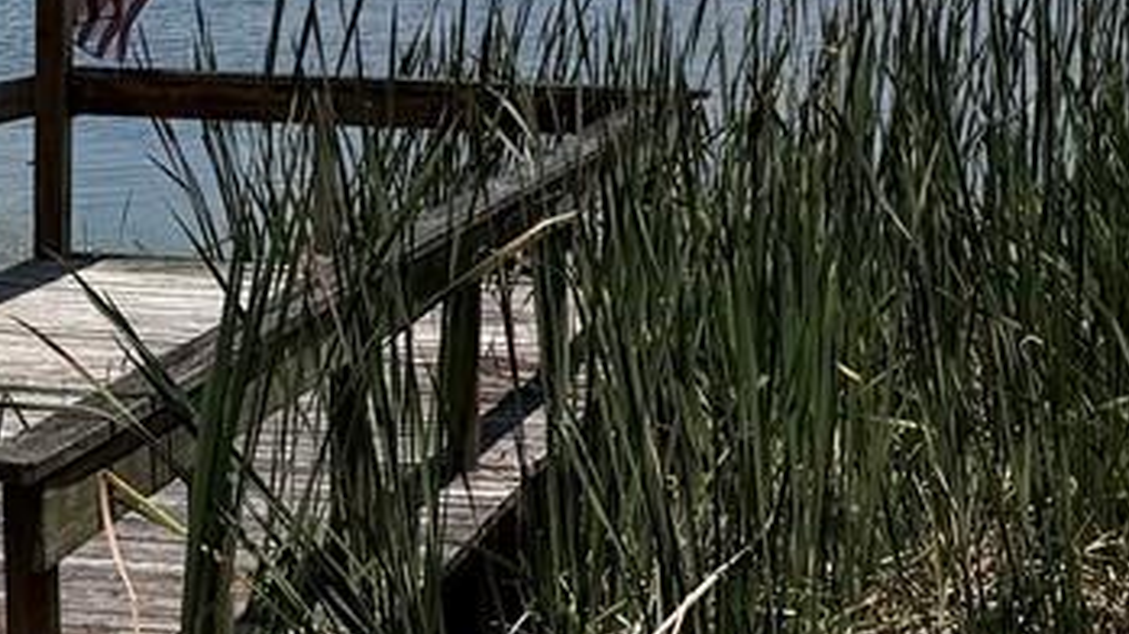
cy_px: -226
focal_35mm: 120
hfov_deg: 17.5
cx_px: 61
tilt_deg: +0.8
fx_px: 3591
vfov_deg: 9.9
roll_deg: -0.4
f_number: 1.78
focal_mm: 6.76
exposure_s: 1/8130
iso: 80
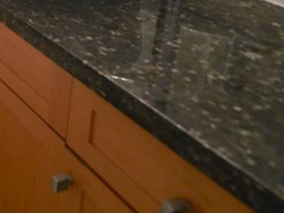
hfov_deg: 26.2
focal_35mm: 53
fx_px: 435
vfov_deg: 23.8
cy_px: -74
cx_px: -144
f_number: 4
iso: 1600
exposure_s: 1/160
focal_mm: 14
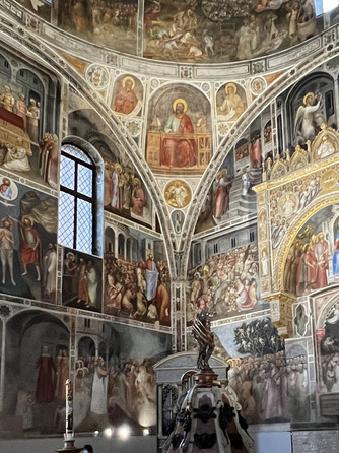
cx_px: 215
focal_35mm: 35
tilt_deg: +9.5
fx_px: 457
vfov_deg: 49.7
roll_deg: +1.6
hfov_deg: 40.3
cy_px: 360
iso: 800
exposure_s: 1/60
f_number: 1.8
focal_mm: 1.57
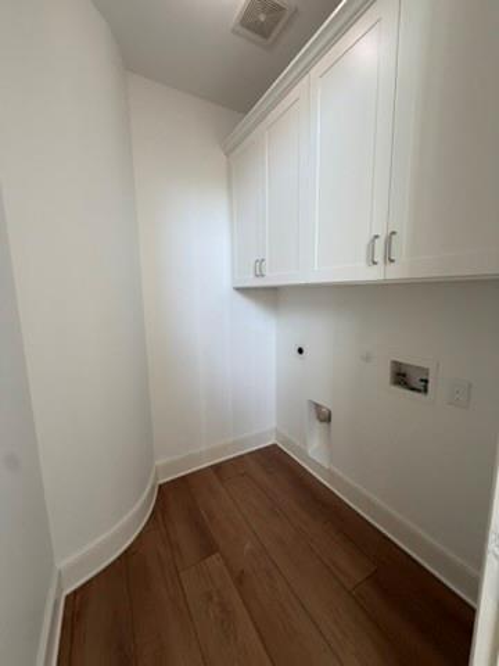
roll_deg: +0.2
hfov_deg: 85.7
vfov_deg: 102.1
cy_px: 333
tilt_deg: -9.4
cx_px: 250
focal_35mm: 14
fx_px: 269
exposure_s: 1/120
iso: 250
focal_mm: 2.22
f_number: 2.2
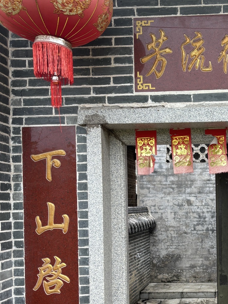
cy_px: 203
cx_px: 216
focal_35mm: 52
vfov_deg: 36.4
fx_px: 457
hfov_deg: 26.8
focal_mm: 5.96
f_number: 1.6
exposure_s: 1/121
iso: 50
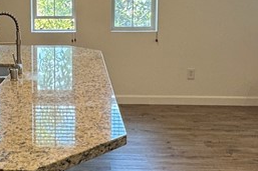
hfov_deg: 33.5
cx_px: 50
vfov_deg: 23.1
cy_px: 42
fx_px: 415
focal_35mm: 58
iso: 160
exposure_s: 1/120
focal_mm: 2.22
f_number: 2.2
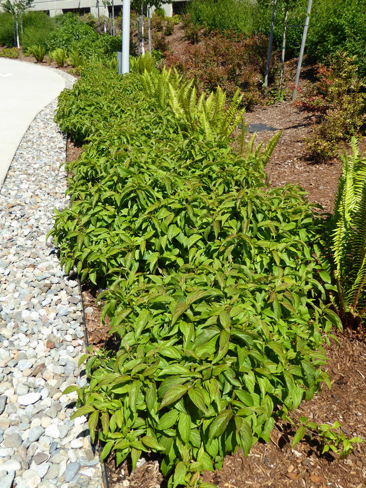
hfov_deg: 46.8
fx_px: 423
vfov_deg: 60.0
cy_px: 240
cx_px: 179
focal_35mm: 30
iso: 100
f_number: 3.5
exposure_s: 1/640
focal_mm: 5
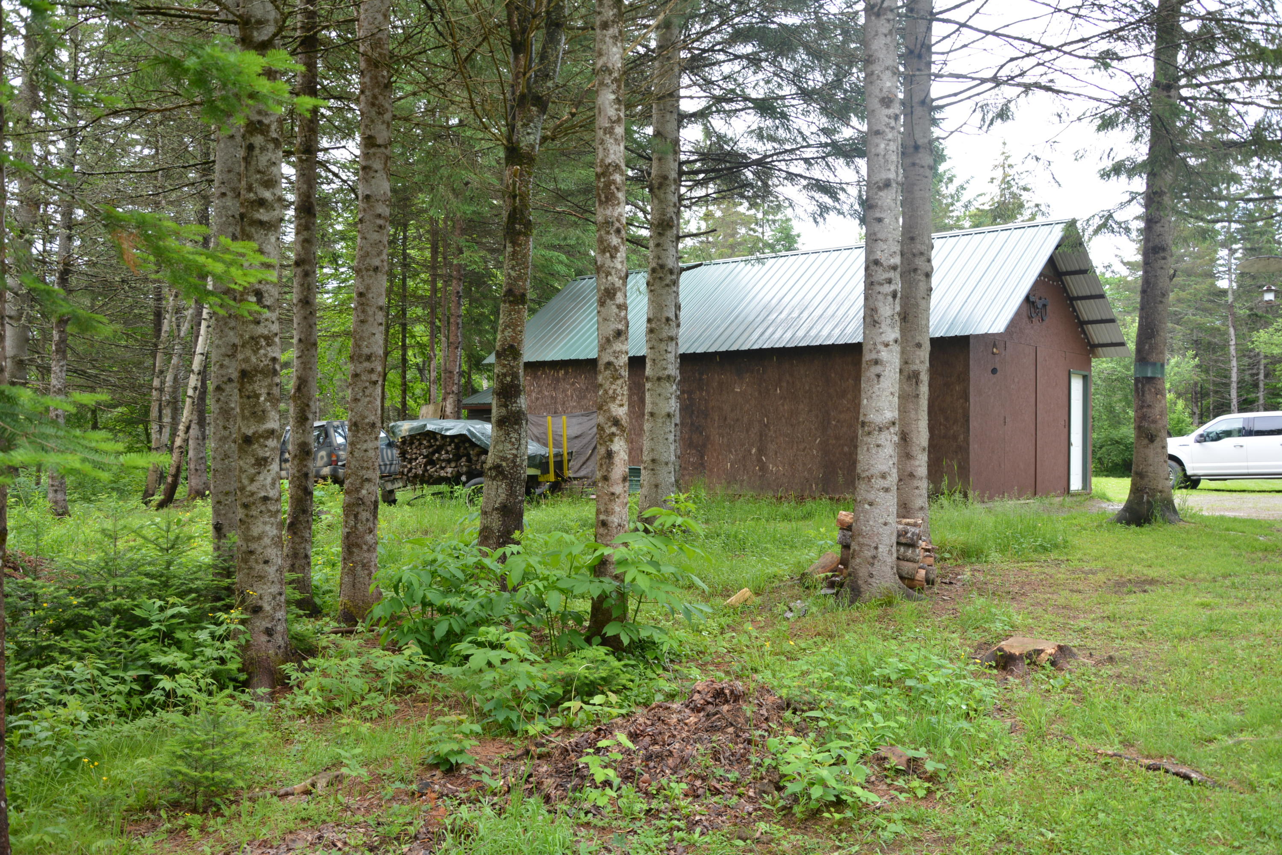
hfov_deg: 59.5
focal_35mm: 32
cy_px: 428
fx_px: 1122
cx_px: 641
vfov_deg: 41.7
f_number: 5.6
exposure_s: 1/125
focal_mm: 21
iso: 200
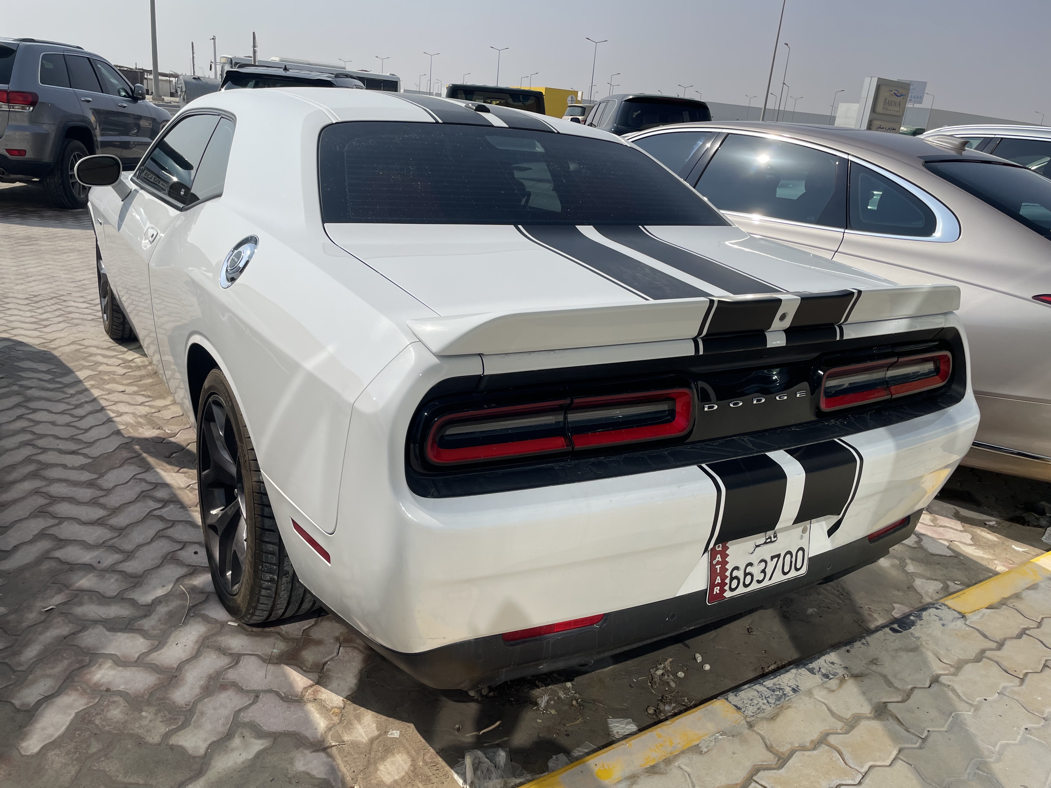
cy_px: 394
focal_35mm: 26
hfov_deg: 67.3
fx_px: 789
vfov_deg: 53.1
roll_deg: -5.4
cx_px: 526
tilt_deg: -18.8
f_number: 1.6
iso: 32
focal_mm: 4.2
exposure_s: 1/6897
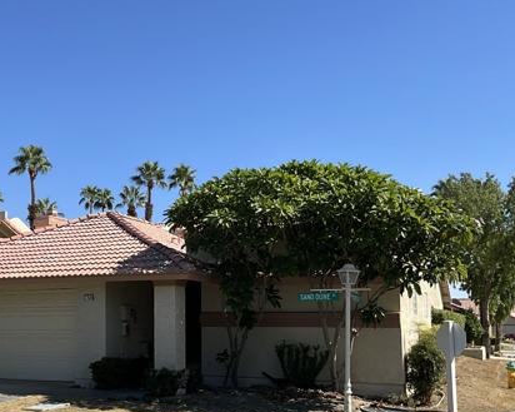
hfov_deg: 41.3
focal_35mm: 44
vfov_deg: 33.9
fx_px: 670
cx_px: 158
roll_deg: -0.2
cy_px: 258
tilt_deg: +5.3
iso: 25
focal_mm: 3
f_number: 1.8
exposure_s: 1/1730
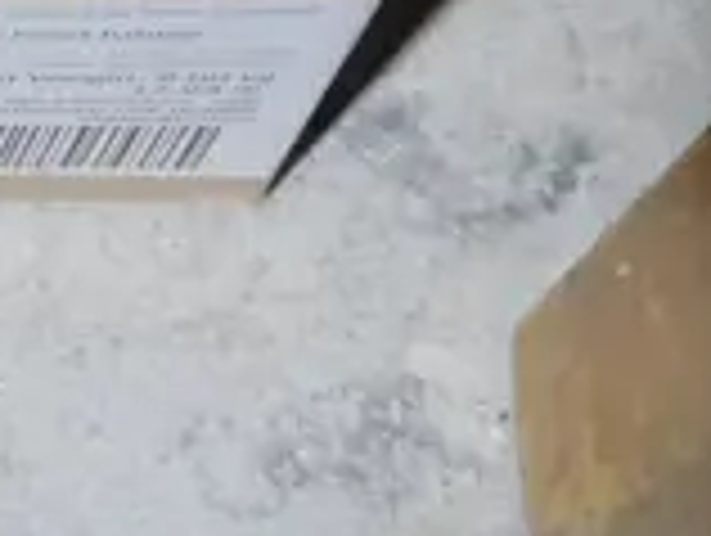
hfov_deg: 8.7
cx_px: -464
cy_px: -1187
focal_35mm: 220
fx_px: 4526
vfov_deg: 6.1
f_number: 4
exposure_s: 1/60
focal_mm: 17
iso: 500
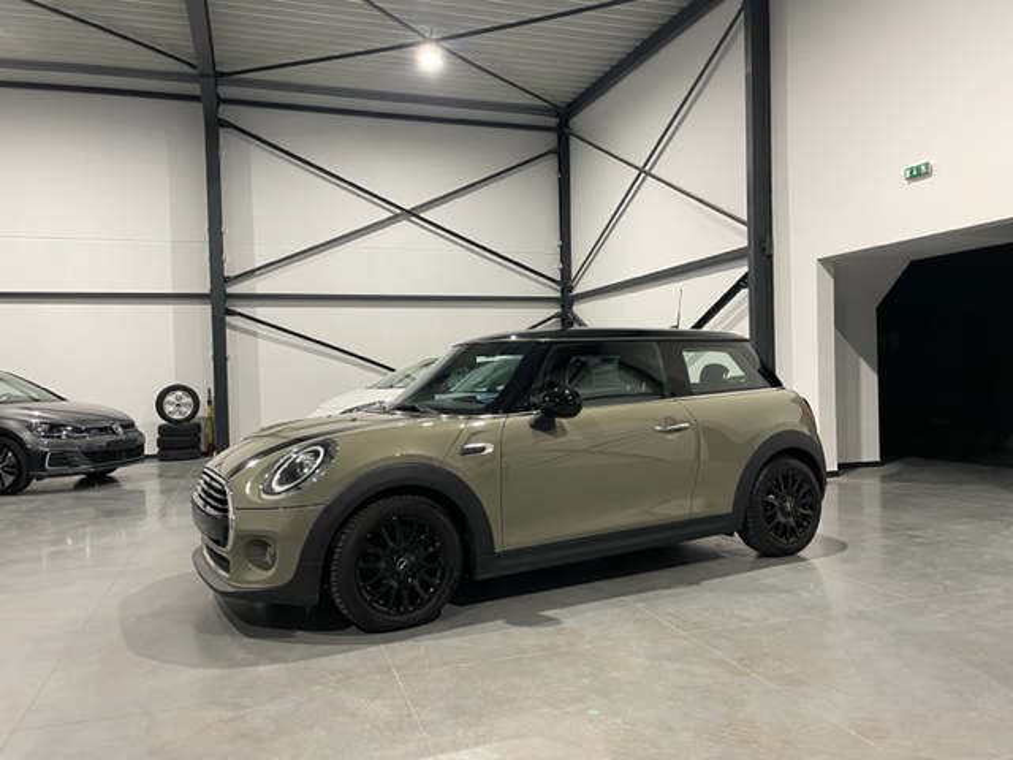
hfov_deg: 67.3
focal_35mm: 26
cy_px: 380
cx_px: 506
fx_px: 761
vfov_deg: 53.1
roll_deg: +1.5
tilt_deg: -1.8
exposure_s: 1/50
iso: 100
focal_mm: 4.2
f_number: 1.6
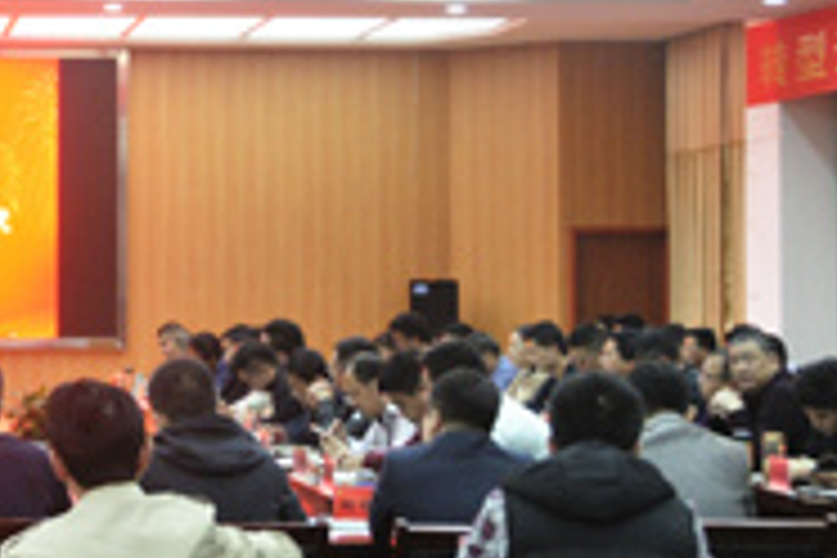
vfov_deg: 14.1
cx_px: -76
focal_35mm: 97
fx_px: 2255
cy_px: 205
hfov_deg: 20.1
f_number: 5
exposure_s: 1/60
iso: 560
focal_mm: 24
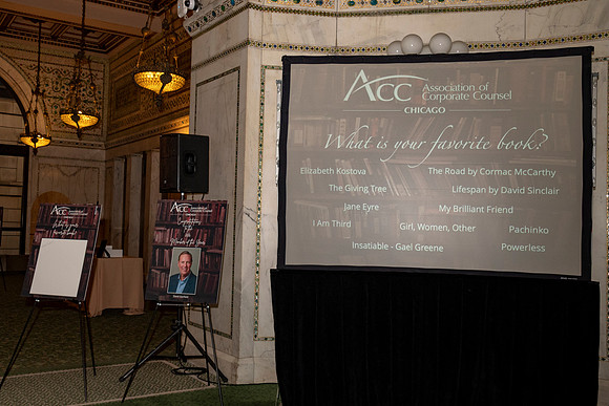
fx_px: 626
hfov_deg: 51.9
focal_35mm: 37
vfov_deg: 36.0
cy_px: 203
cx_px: 304
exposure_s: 1/50
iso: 1250
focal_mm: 25
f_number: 9
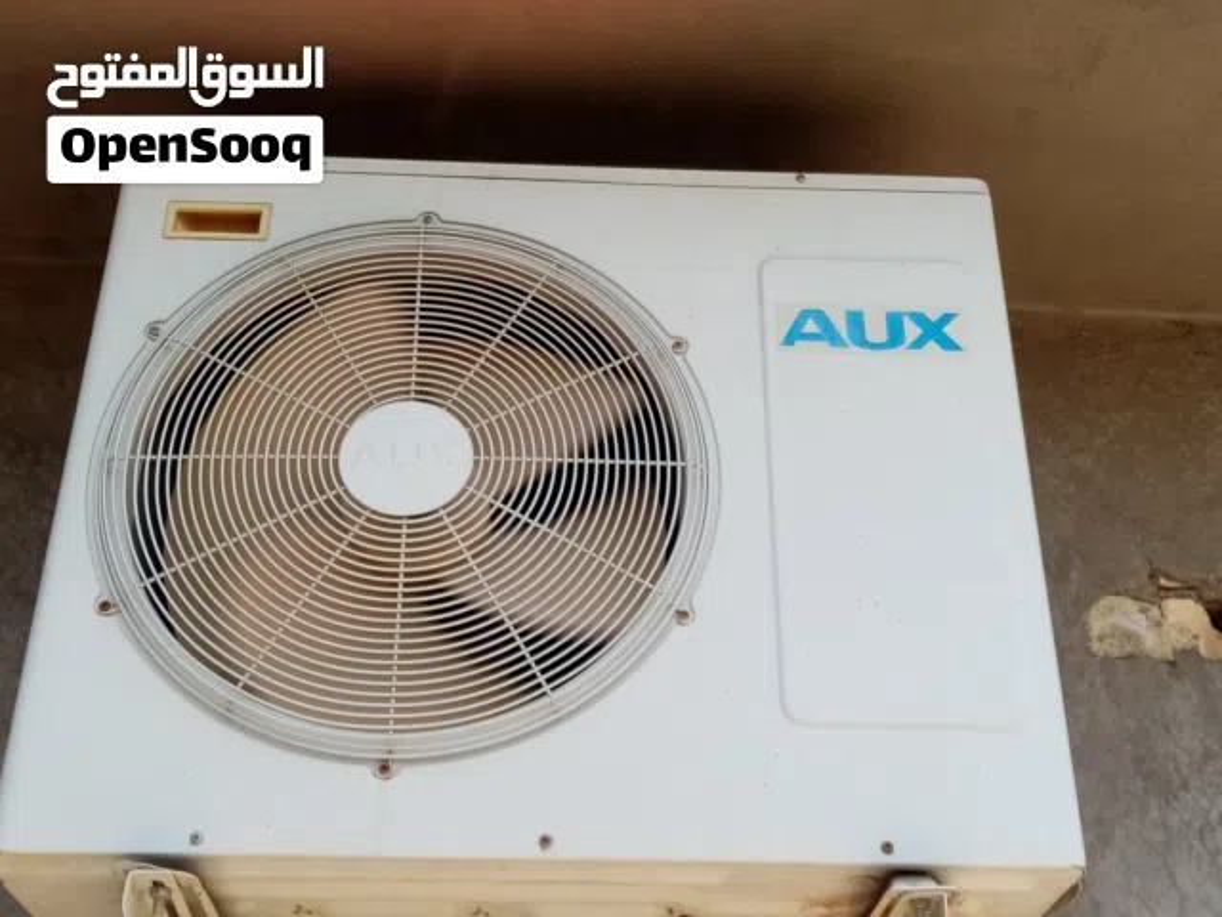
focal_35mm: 26
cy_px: 458
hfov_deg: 67.3
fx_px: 918
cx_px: 611
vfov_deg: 53.1
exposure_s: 1/494
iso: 106
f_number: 1.8
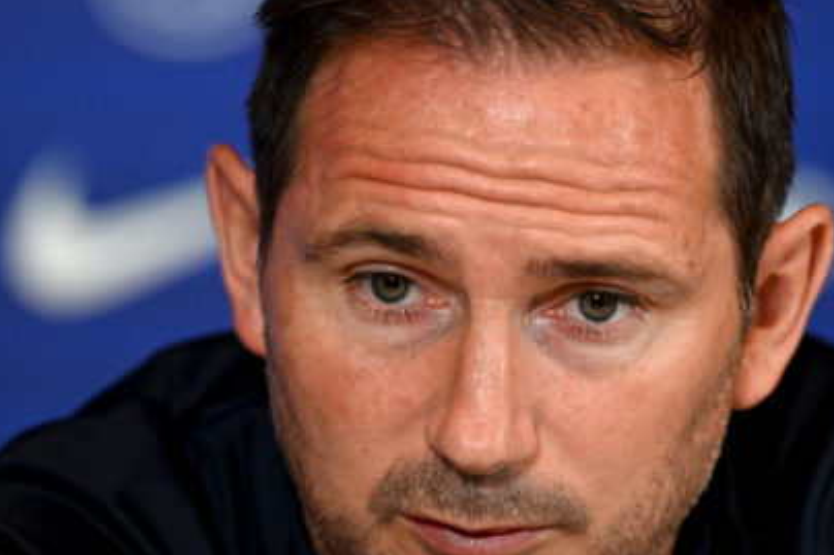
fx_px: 17205
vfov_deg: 1.8
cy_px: 231
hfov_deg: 2.8
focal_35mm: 743
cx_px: 469
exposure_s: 1/500
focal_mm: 400
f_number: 3.2
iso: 1600
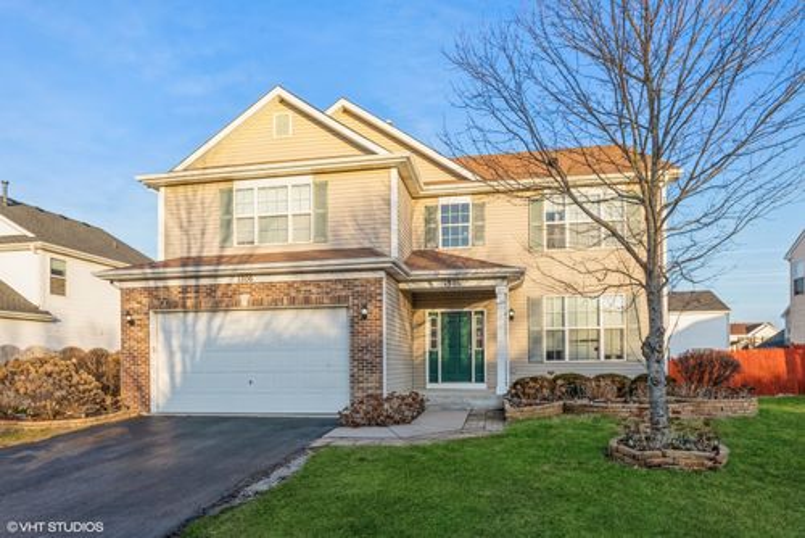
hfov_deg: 61.9
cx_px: 402
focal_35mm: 30
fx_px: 671
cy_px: 269
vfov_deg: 43.7
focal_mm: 30
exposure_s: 1/400
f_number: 8
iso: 400
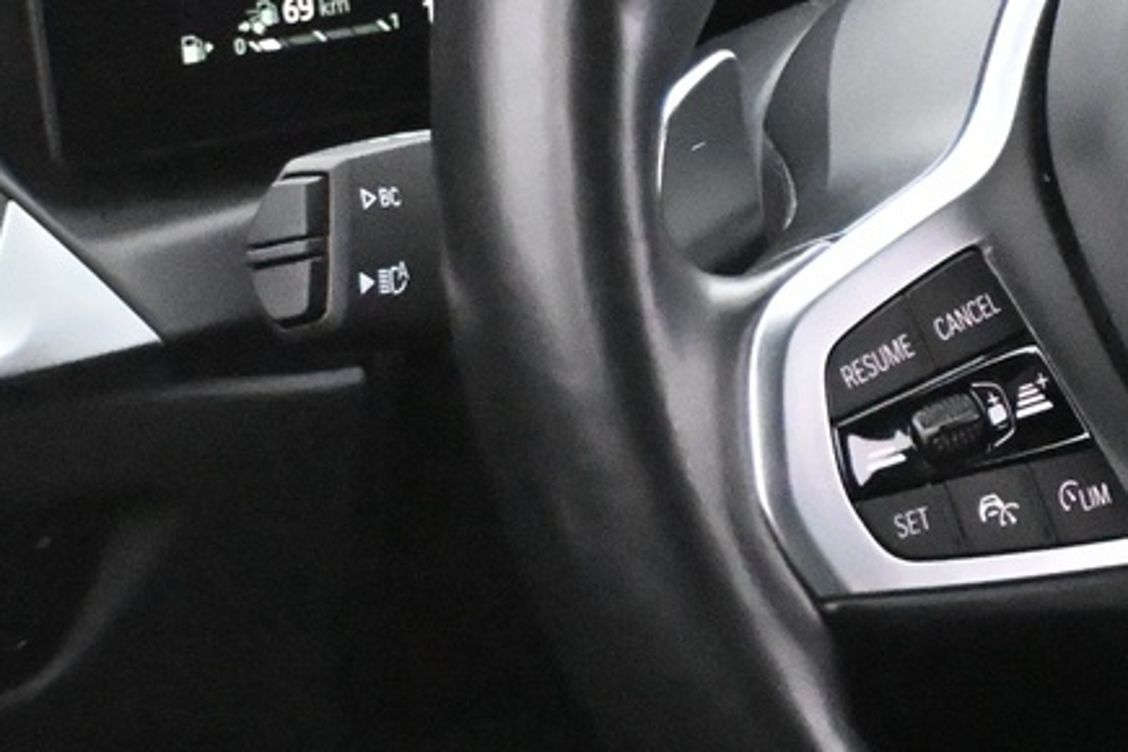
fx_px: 4198
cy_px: 99
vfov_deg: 10.2
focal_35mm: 134
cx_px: 1470
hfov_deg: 14.6
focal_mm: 24
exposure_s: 1/60
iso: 12800
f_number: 4.2
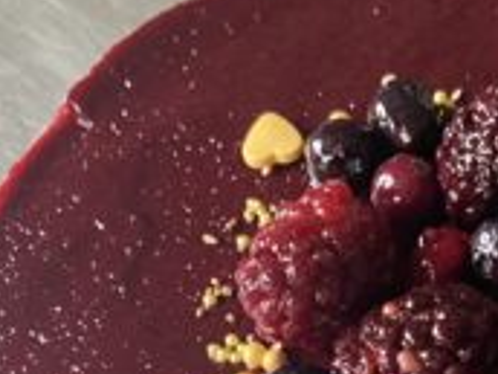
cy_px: 539
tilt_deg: -62.7
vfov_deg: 13.9
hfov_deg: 18.9
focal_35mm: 101
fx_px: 1453
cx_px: 499
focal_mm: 4.25
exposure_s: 1/60
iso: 400
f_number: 1.8
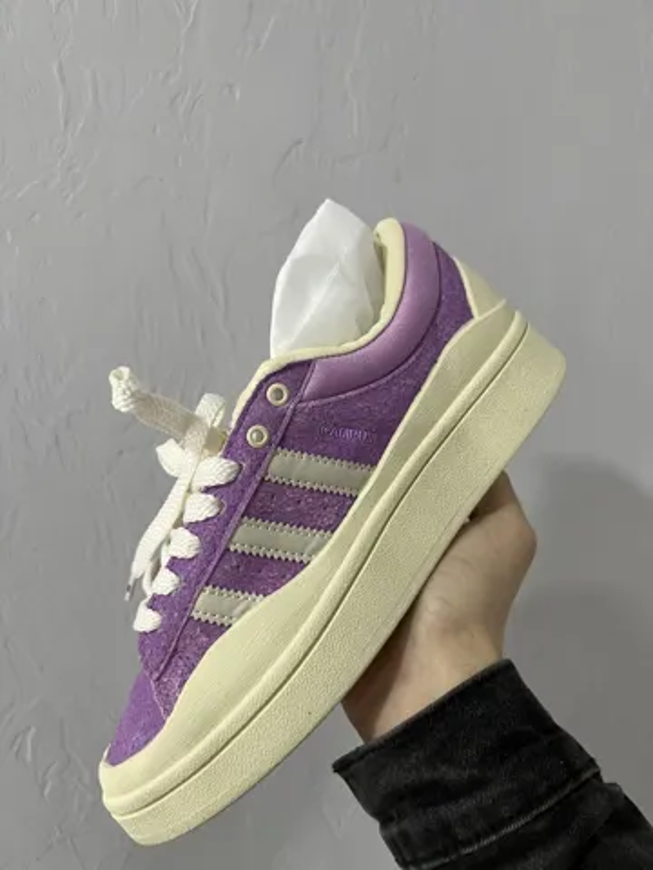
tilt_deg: -11.1
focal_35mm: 26
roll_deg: +3.1
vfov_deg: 67.3
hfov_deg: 53.1
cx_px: 326
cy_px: 435
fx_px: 654
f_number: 1.5
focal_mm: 5.7
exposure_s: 1/97
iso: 125
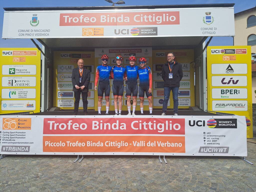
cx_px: 128
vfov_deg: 56.8
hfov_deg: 71.6
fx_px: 177
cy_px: 96
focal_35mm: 24
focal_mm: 5.23
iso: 50
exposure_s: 1/1984
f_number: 1.8
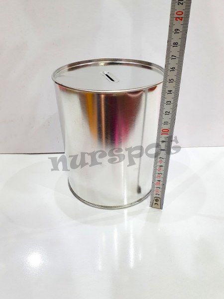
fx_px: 224
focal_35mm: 26
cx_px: 112
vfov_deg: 67.3
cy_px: 150
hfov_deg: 53.1
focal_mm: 4.32
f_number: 2.4
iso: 160
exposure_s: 1/100
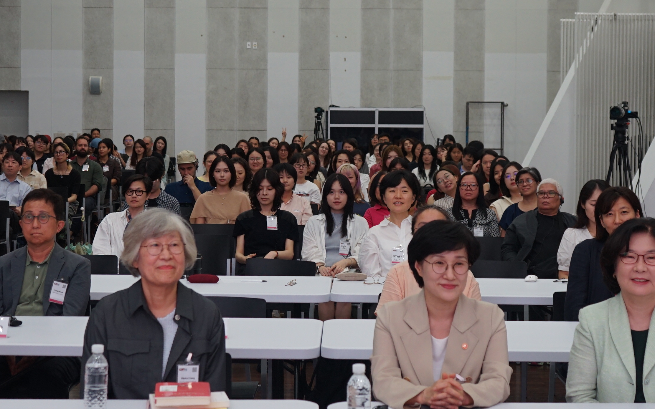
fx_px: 1321
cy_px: 152
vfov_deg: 17.6
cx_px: 338
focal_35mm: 74
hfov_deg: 27.8
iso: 800
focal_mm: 41
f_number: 4.5
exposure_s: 1/160
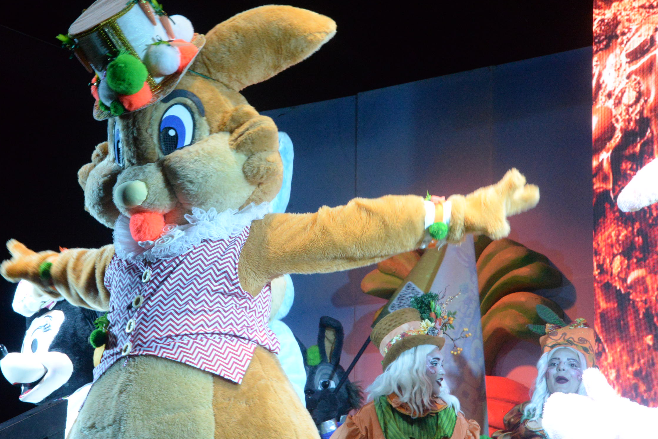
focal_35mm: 114
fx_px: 2084
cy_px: 196
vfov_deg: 12.0
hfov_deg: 17.9
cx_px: 254
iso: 6400
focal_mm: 85
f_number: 14
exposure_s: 1/60
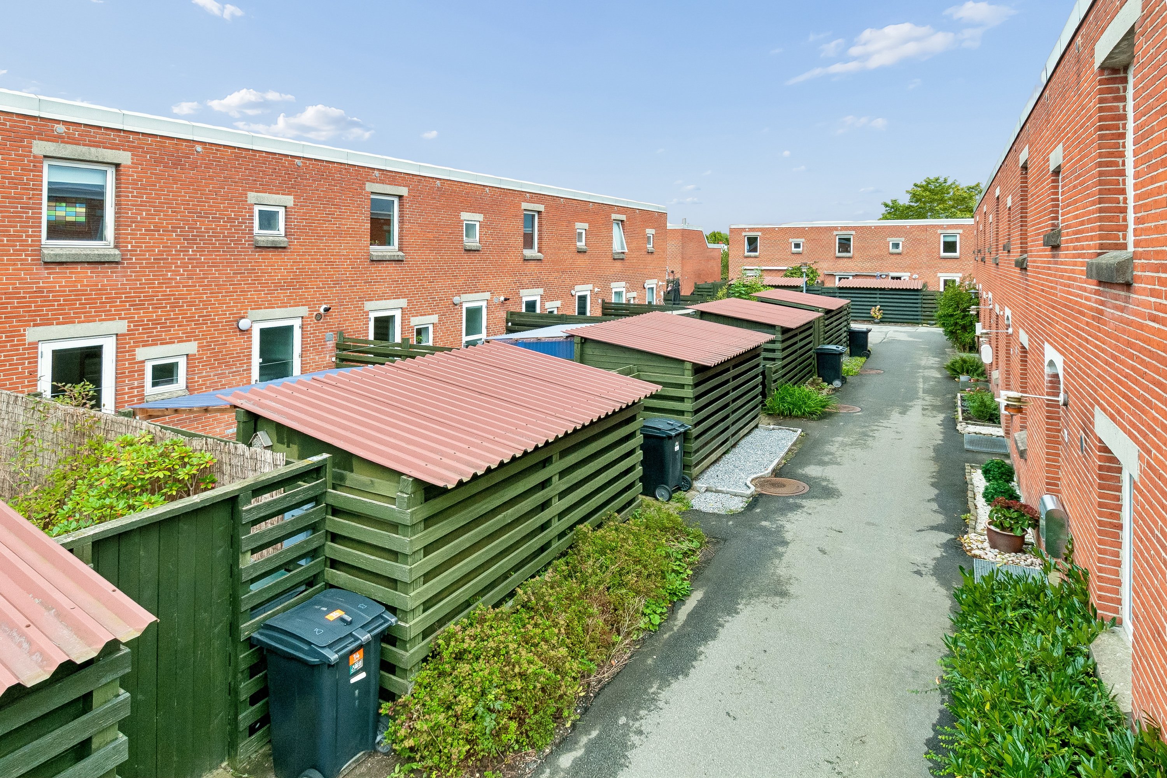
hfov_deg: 90.0
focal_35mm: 18
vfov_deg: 67.4
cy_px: 389
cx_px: 584
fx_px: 583
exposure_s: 1/200
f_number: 10
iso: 400
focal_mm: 12
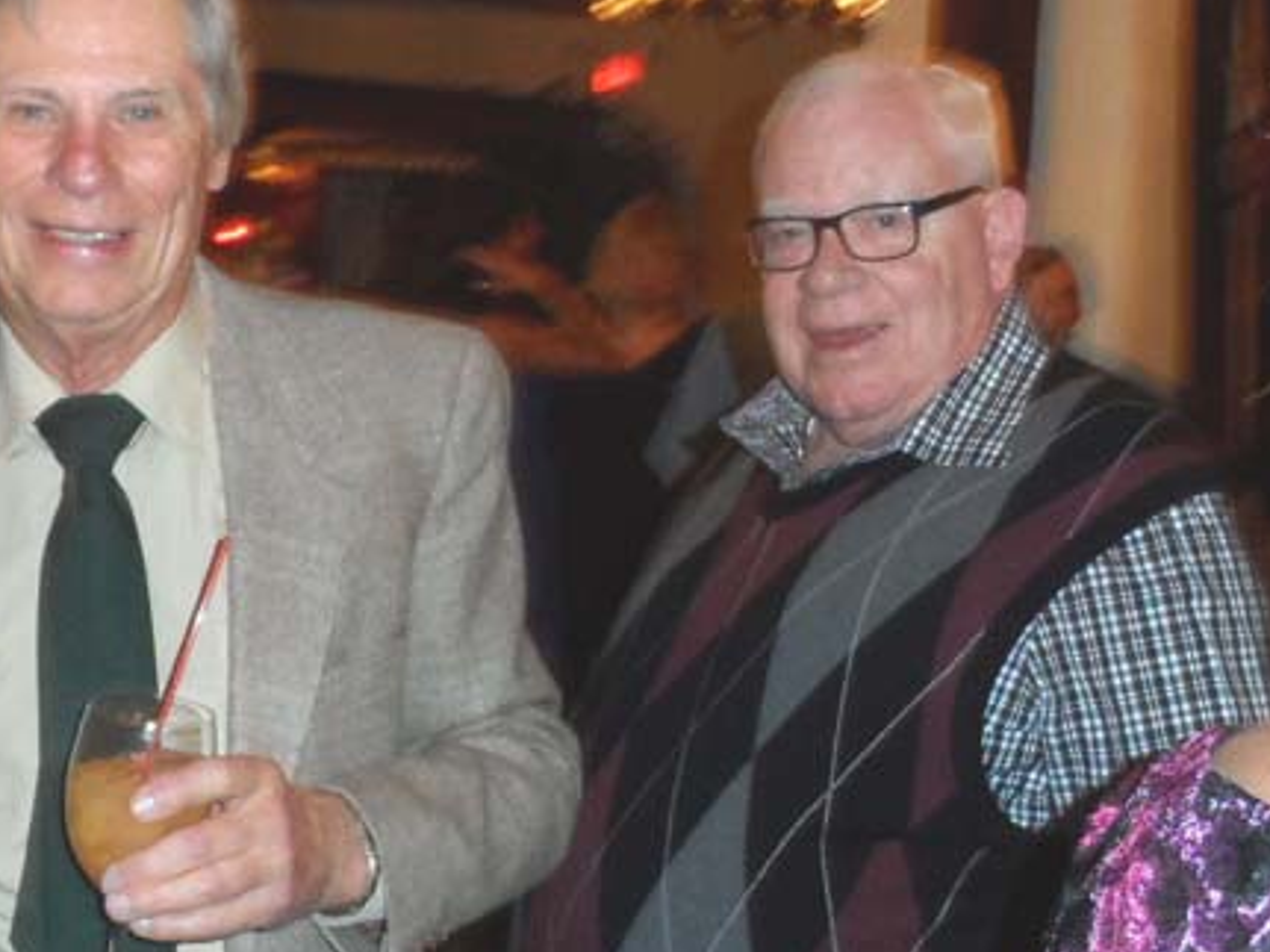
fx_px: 2091
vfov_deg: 25.6
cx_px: 483
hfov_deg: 33.6
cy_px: 421
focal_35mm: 57
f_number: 3.2
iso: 400
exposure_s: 1/15
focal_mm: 4
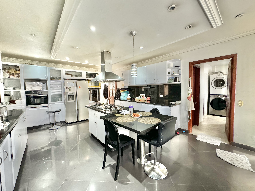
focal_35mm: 14
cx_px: 128
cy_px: 96
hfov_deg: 102.1
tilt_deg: -2.8
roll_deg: +1.1
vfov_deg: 85.7
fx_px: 103
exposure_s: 1/60
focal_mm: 2.22
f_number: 2.2
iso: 400
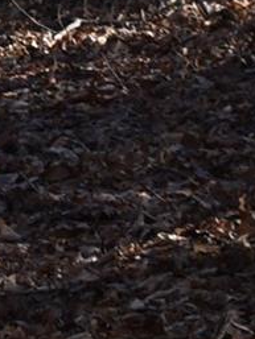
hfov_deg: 3.5
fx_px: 4053
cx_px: -480
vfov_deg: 4.7
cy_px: -309
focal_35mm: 413
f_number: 6.3
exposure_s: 1/160
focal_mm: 36
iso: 100
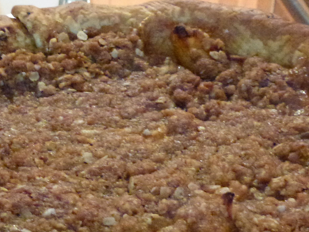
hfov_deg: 25.3
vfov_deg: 18.9
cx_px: 116
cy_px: 202
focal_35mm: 77
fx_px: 687
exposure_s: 1/15
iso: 1000
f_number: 3.6
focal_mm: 5.9
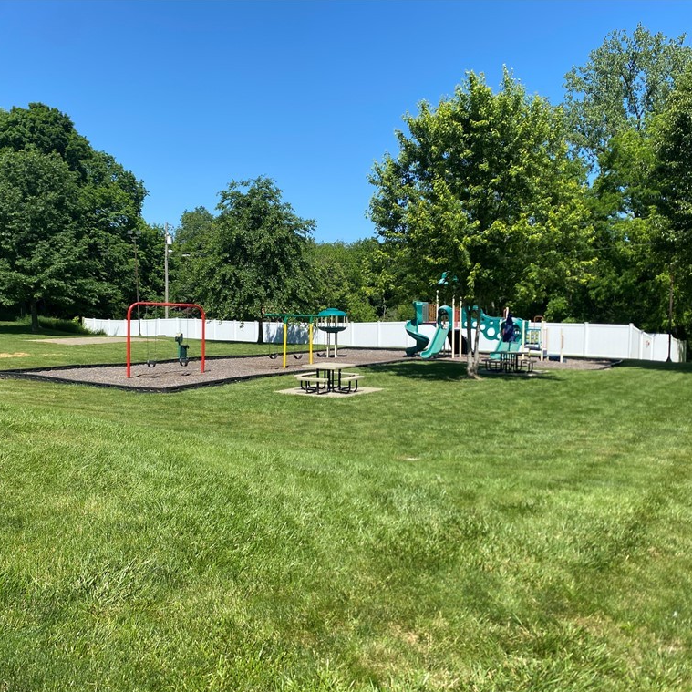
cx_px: 358
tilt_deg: -5.2
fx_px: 701
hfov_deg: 52.5
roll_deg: -0.3
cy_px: 348
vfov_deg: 52.5
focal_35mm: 31
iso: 32
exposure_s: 1/2268
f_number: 1.8
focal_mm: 4.25
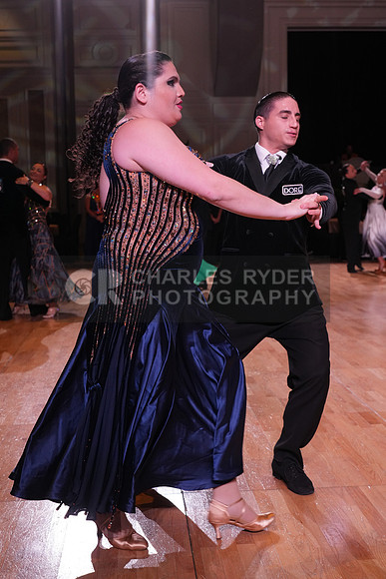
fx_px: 755
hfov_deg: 28.7
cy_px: 290
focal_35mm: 47
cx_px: 193
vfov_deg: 41.9
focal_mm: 47
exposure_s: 1/400
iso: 2500
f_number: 5.6
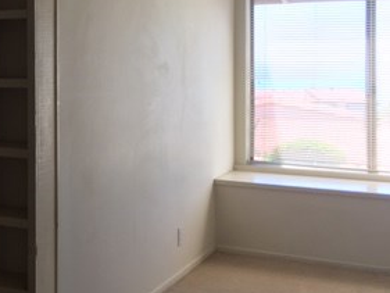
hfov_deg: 28.4
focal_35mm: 66
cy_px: 54
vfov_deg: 22.0
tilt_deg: +1.0
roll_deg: +0.5
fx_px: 744
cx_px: 51
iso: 40
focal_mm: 4.15
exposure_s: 1/120
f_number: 2.2
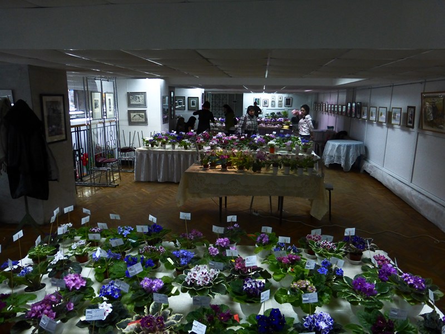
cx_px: 222
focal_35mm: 24
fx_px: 309
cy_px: 167
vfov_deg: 56.8
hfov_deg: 71.6
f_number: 3.3
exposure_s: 1/50
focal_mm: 4.3
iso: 400
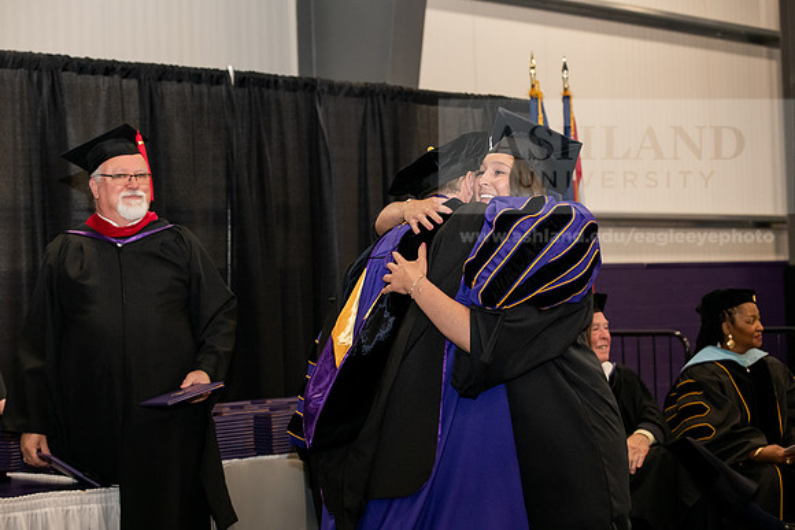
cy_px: 265
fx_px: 1767
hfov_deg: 25.4
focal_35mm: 80
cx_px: 398
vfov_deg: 17.1
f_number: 5.6
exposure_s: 1/200
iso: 2500
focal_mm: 80
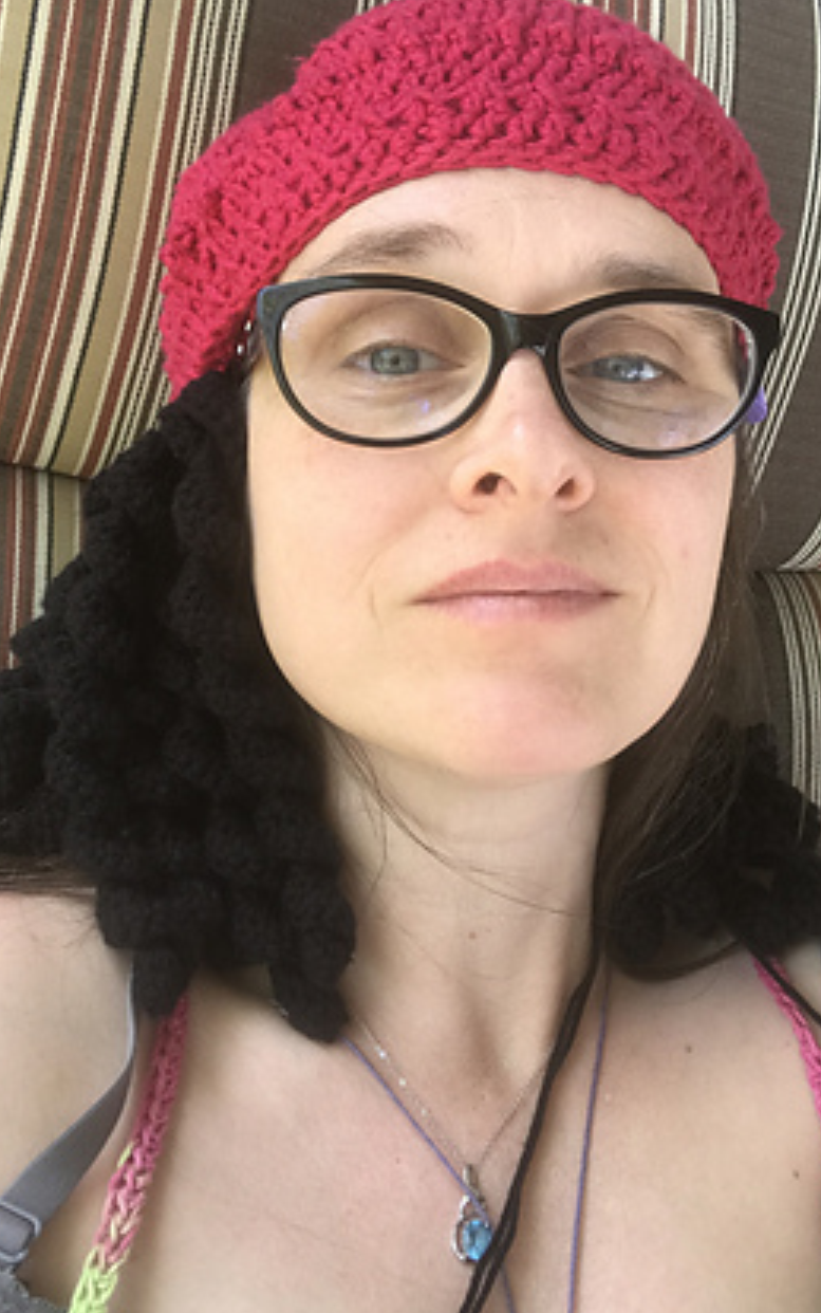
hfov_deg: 31.3
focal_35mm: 41
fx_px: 1467
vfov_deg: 48.2
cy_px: 609
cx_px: 422
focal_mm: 2.87
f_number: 2.2
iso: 32
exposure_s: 1/60
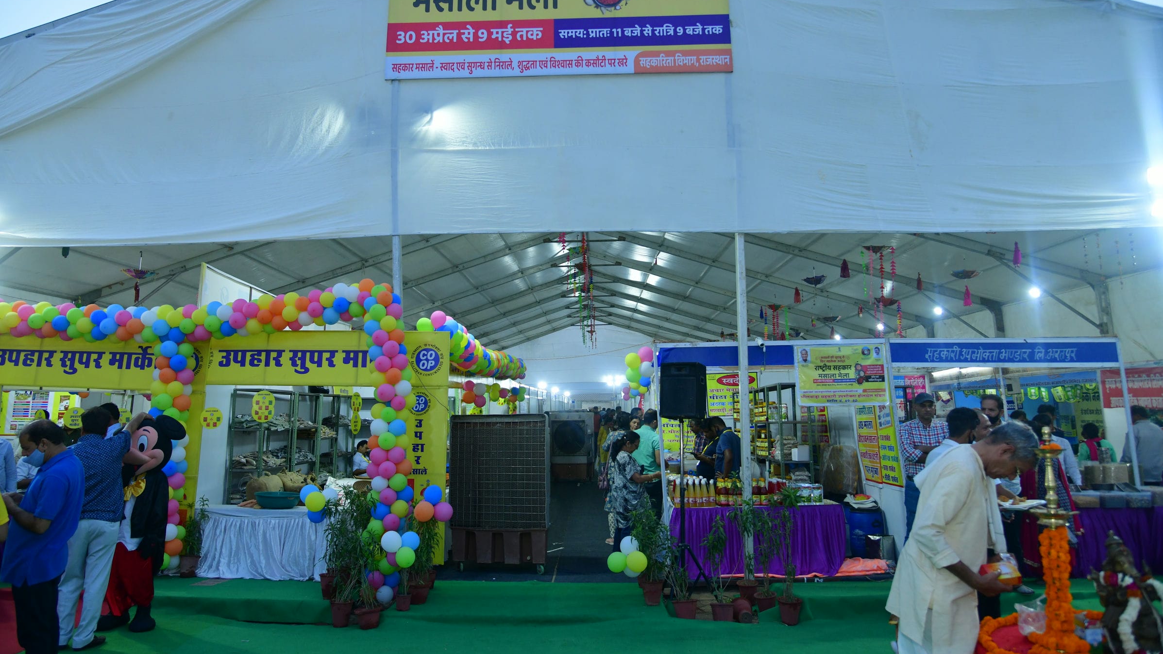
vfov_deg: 44.1
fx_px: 802
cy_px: 254
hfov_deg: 71.9
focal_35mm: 26
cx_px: 563
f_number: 5
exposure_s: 1/200
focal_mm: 24
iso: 1250
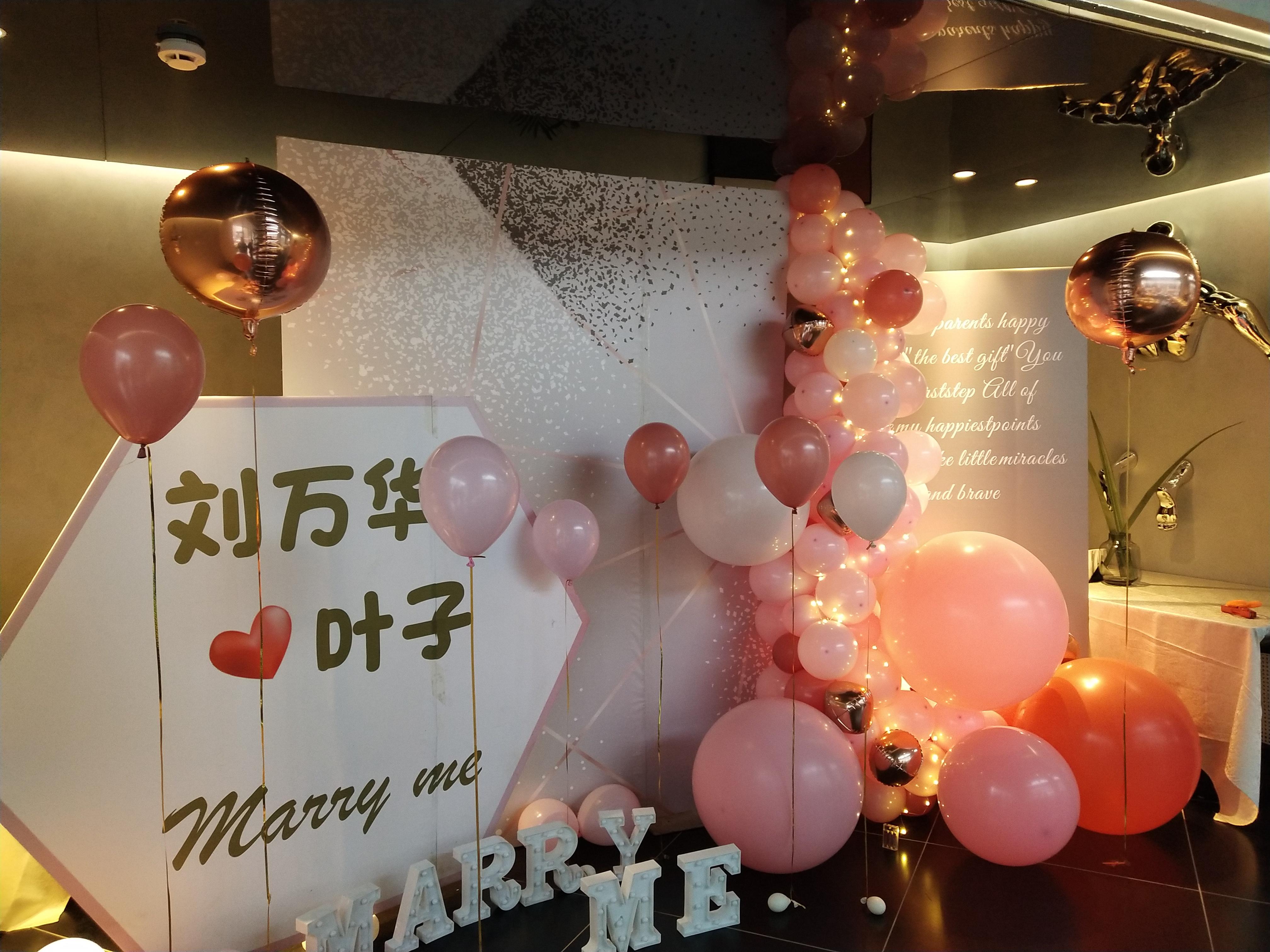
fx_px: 1101
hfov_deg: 60.0
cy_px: 476
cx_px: 635
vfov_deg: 46.8
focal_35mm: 30
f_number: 1.8
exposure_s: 1/33.3
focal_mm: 3.95
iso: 391
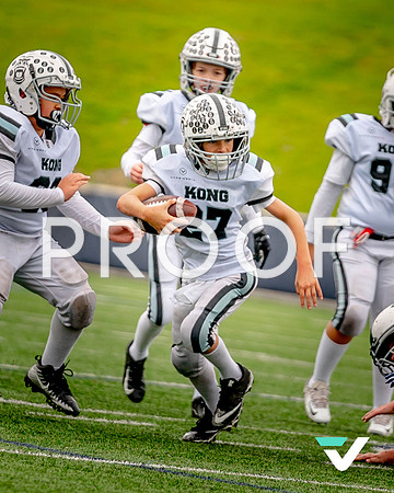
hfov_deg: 2.5
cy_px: 196
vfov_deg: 3.2
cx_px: 251
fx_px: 8864
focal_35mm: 608
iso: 400
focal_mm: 200
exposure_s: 1/2000
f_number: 2.8
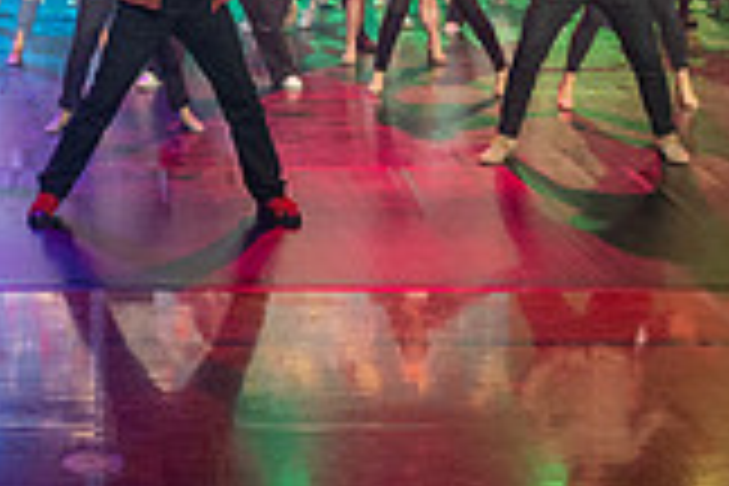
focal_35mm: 88
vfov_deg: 15.1
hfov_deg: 22.4
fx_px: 1782
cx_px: 32
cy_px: -45
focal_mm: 24
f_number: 2.8
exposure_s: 1/200
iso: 2800
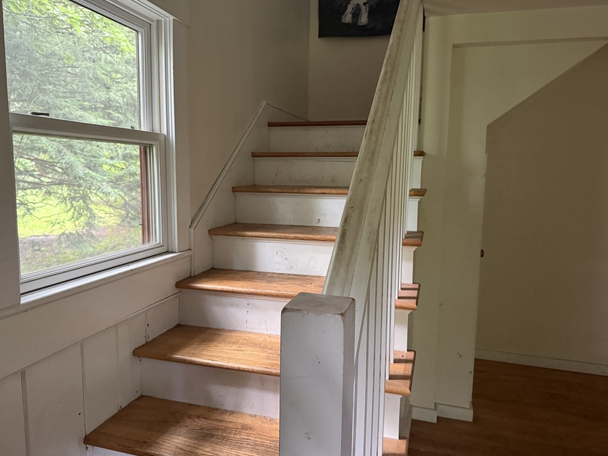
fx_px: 439
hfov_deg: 69.4
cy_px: 223
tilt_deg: -5.6
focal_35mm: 25
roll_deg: -0.1
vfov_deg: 54.9
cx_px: 306
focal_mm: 6.76
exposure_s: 1/45
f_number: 1.78
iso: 800
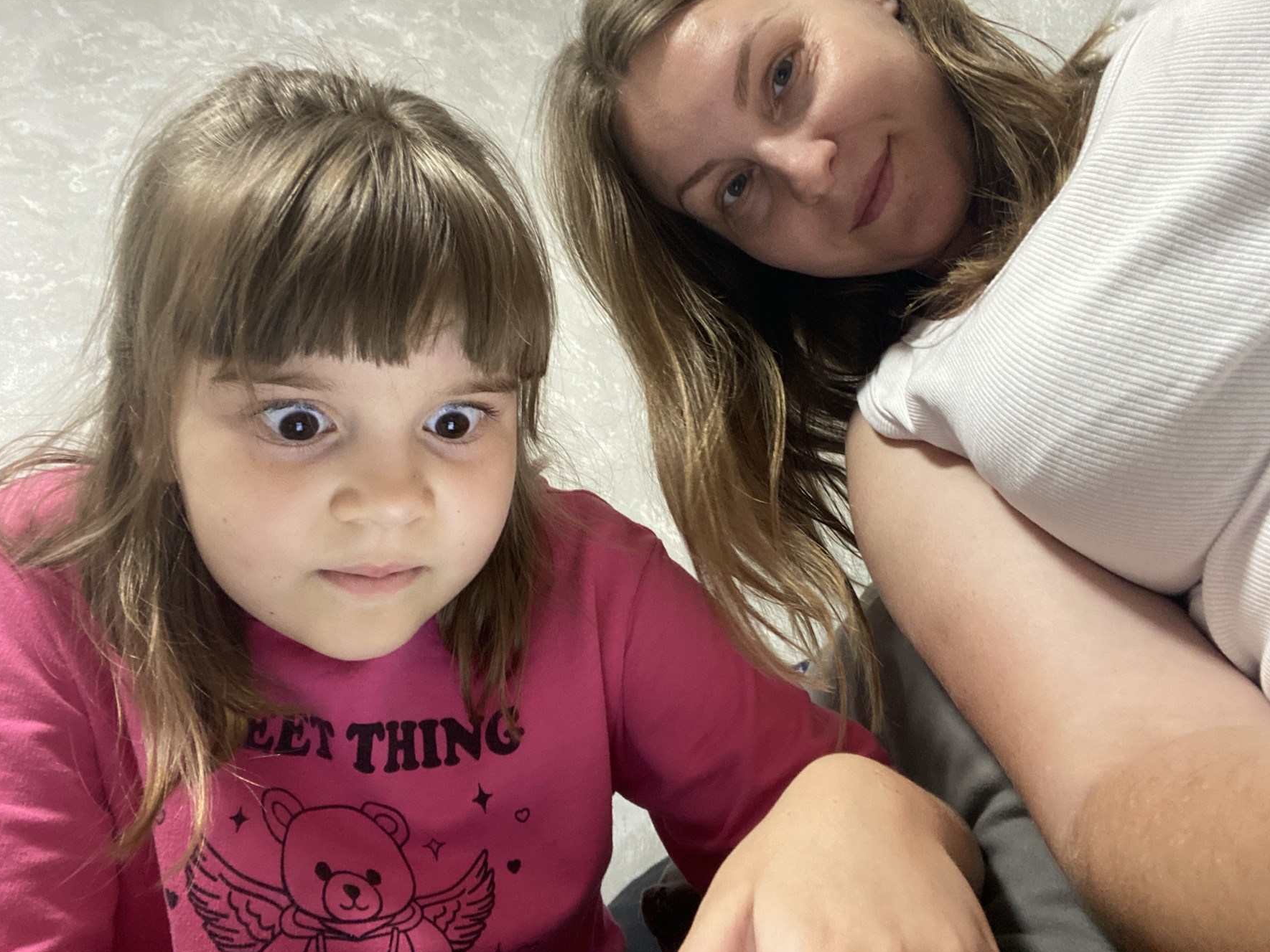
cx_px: 656
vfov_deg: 52.9
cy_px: 420
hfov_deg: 67.3
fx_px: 954
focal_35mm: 26
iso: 320
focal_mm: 2.71
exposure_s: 1/25
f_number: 2.2
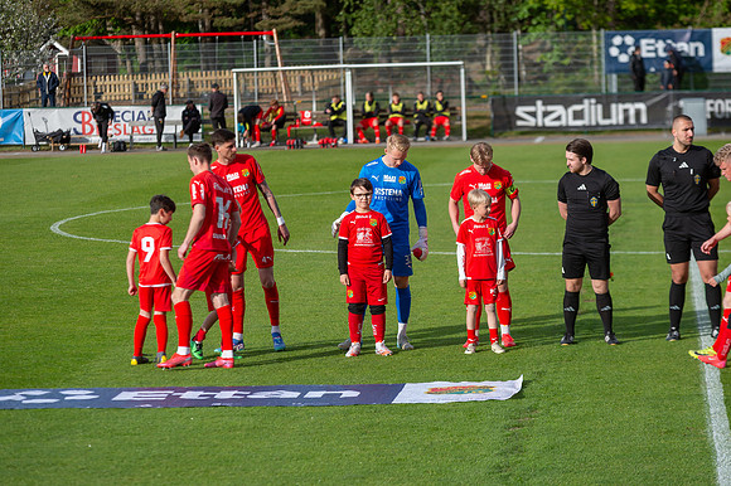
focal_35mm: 157
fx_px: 3181
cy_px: 243
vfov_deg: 8.7
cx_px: 366
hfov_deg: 13.1
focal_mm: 150
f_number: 4
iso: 100
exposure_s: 1/640
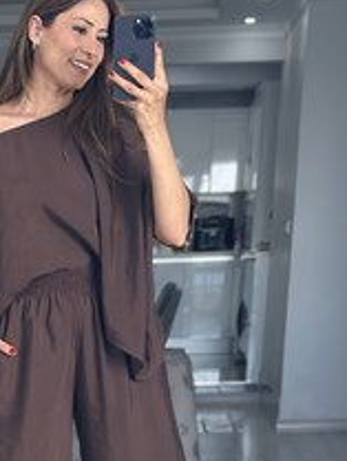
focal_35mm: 116
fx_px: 1549
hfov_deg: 12.7
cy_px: 375
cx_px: 66
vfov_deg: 16.8
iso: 125
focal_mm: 6.86
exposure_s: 1/131
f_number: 1.78
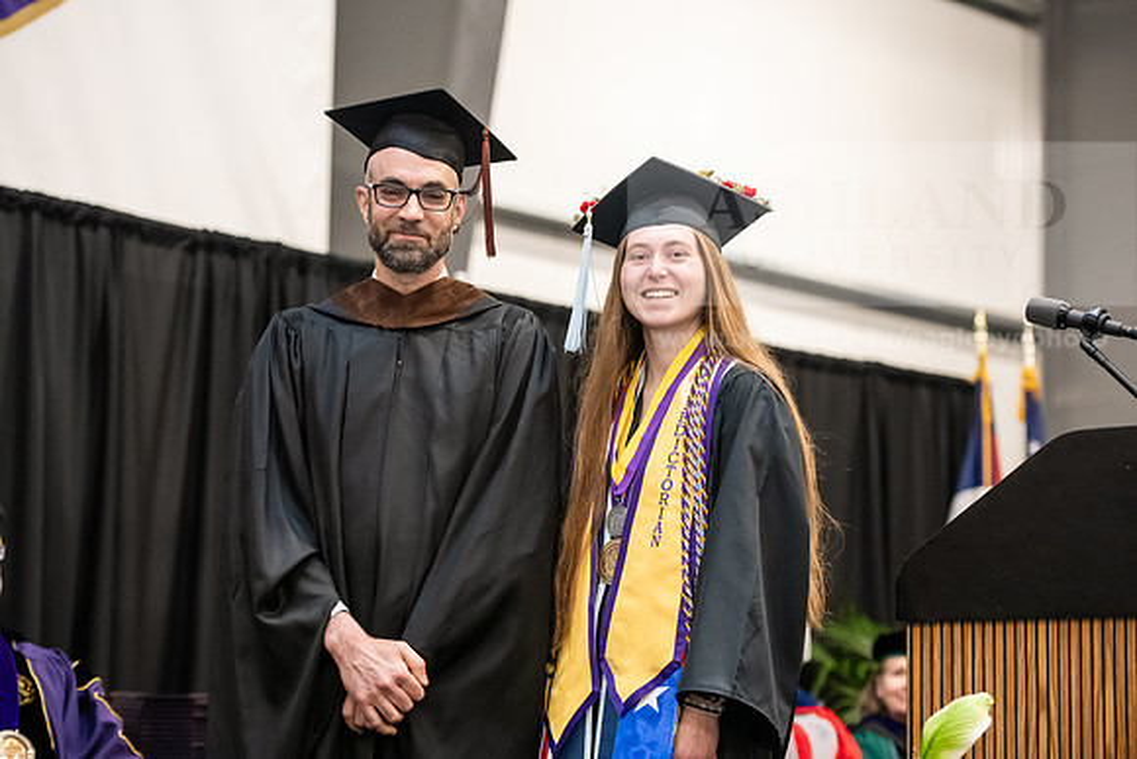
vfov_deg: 14.0
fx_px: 3096
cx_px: 568
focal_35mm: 98
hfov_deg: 20.8
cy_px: 380
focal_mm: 98
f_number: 3.5
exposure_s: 1/200
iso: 3200
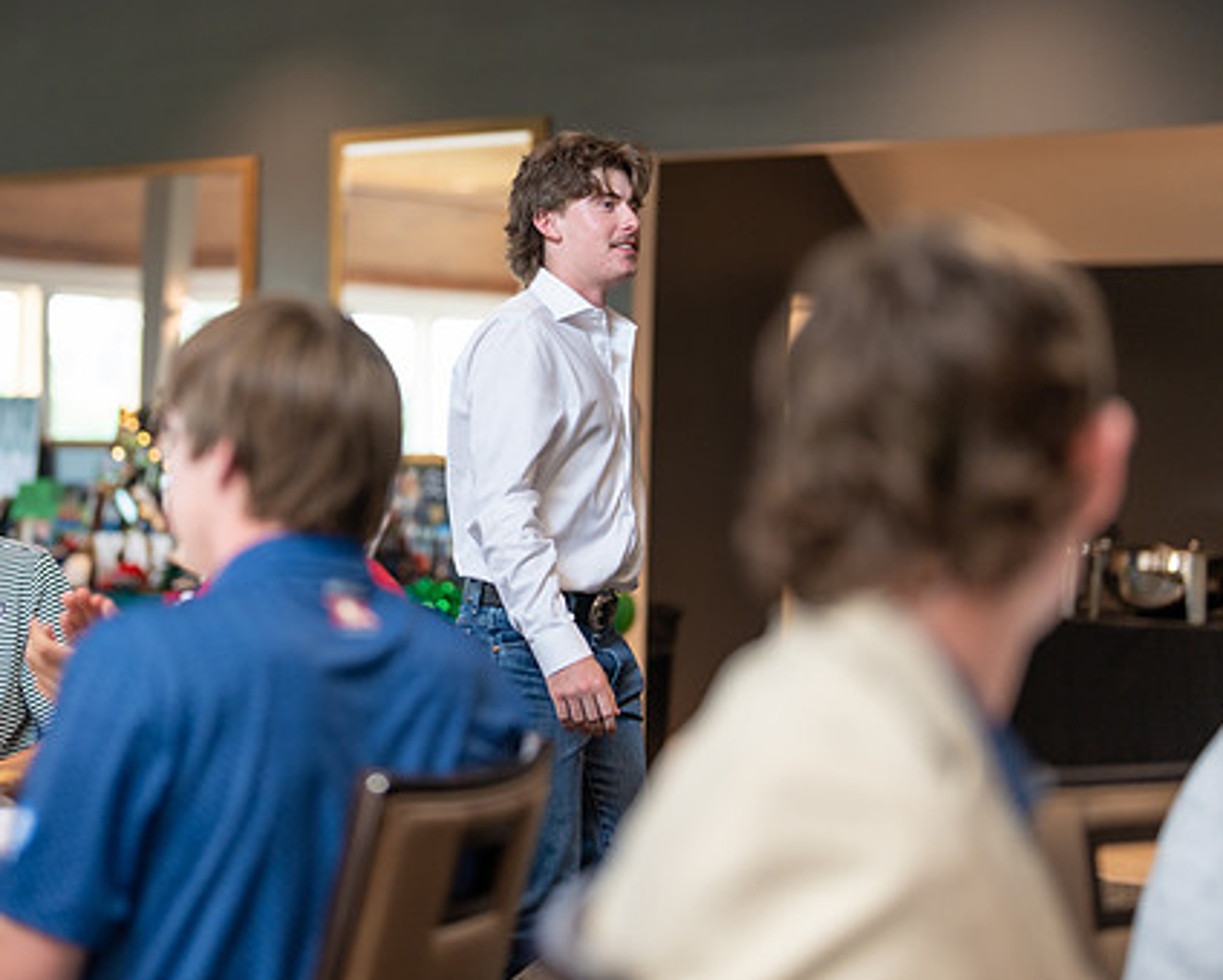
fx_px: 2609
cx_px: 455
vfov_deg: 21.2
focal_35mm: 72
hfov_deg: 26.3
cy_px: 365
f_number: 1.2
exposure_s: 1/320
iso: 250
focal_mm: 50
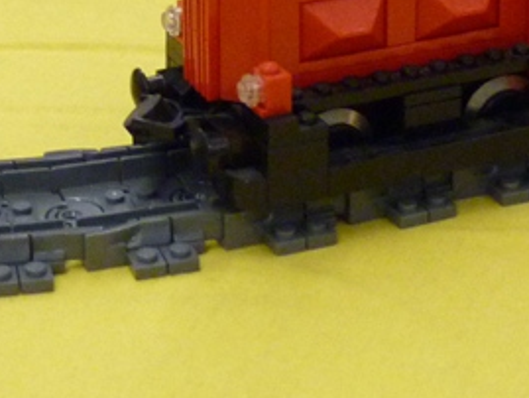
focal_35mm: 141
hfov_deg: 13.9
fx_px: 2156
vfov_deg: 10.2
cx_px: 130
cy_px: -162
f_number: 3
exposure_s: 1/25
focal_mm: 6.6
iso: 400
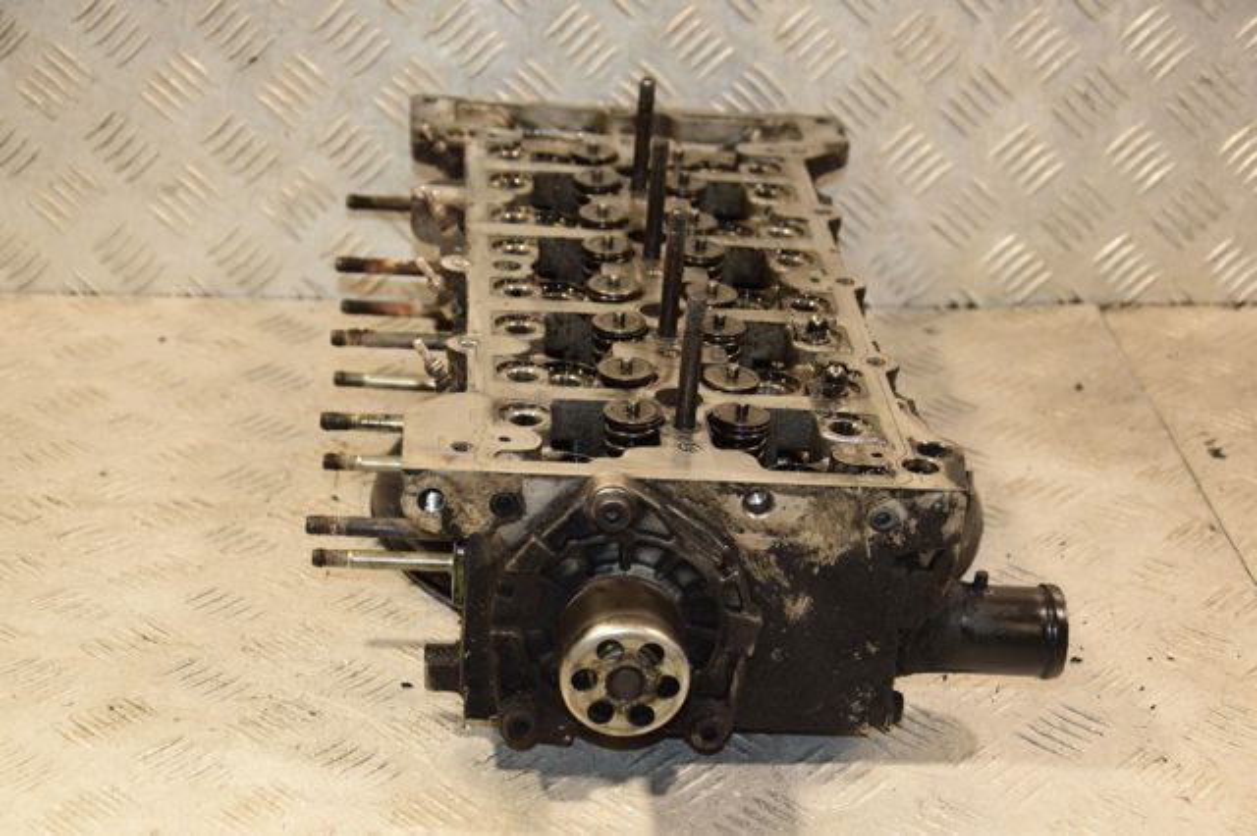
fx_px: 2513
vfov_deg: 18.9
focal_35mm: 72
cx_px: 628
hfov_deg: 28.1
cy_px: 418
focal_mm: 48
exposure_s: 1/160
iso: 800
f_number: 4.8
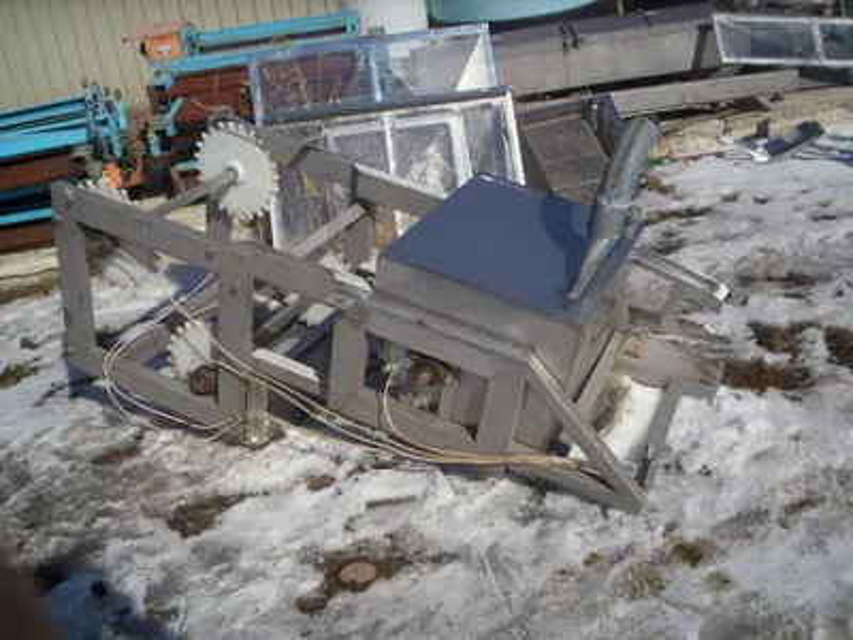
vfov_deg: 39.7
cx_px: 426
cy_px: 320
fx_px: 887
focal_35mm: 36
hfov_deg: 51.4
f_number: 4.5
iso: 100
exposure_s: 1/1678
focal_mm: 5.9
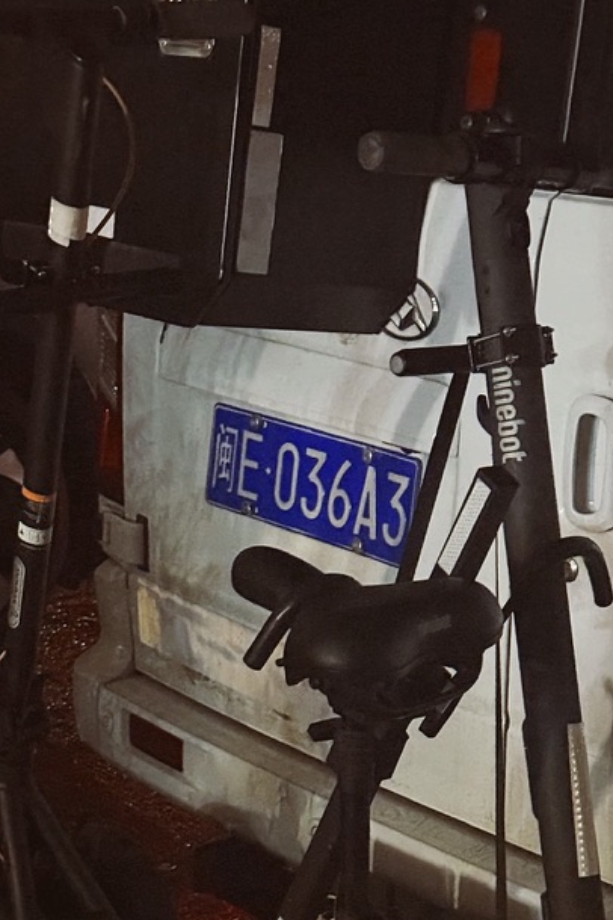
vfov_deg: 23.9
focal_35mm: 84
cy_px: 692
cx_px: 374
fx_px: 2145
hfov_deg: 16.2
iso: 6400
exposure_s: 1/15
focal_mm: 6.76
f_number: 1.78
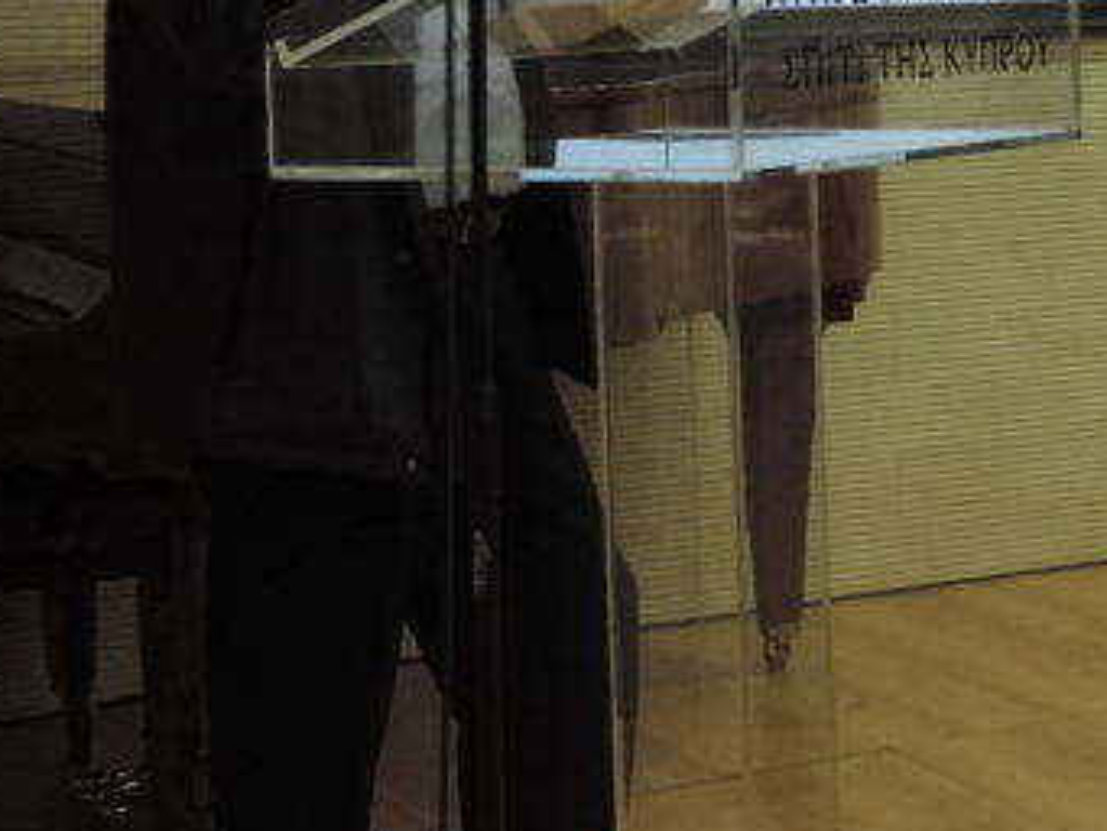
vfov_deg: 14.8
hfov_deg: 18.2
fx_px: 3167
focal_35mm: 99
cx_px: 1510
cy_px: 127
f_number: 3.2
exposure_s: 1/50
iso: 400
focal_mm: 5.8
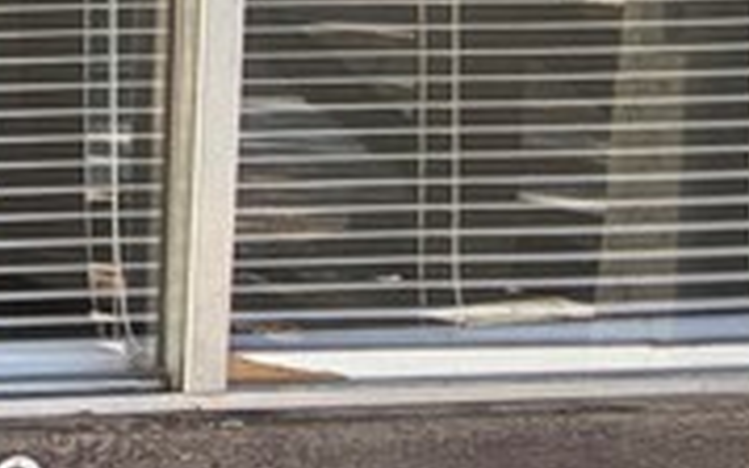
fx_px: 1736
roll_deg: +0.9
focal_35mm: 85
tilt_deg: -4.0
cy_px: -96
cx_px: -1331
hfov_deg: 12.7
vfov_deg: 14.9
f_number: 2.2
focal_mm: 2.22
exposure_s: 1/209
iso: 40
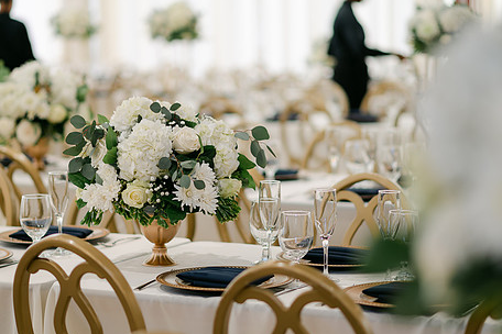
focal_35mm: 108
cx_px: 231
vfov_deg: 12.7
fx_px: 1506
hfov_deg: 18.9
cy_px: 165
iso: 110
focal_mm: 85
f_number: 2
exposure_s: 1/125
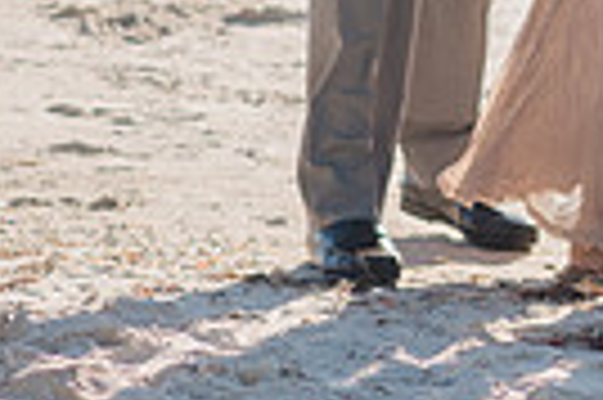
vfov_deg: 3.5
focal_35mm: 392
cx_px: 1190
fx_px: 6558
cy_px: -404
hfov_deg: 5.2
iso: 100
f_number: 2.8
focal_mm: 85
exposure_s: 1/1250
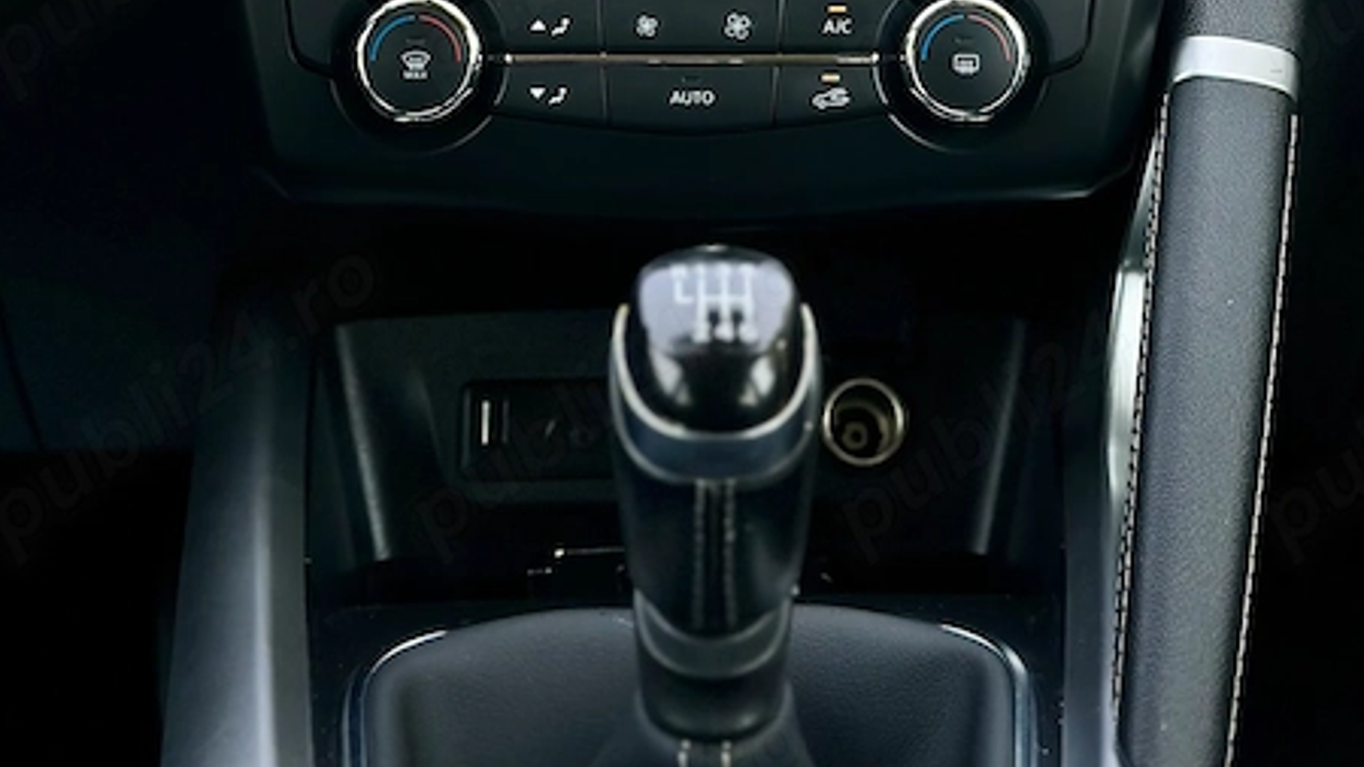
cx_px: 818
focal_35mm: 93
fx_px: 3363
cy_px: -430
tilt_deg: -11.6
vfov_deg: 12.3
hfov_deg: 22.9
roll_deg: -2.6
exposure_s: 1/343
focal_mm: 6.86
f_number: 1.78
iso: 80
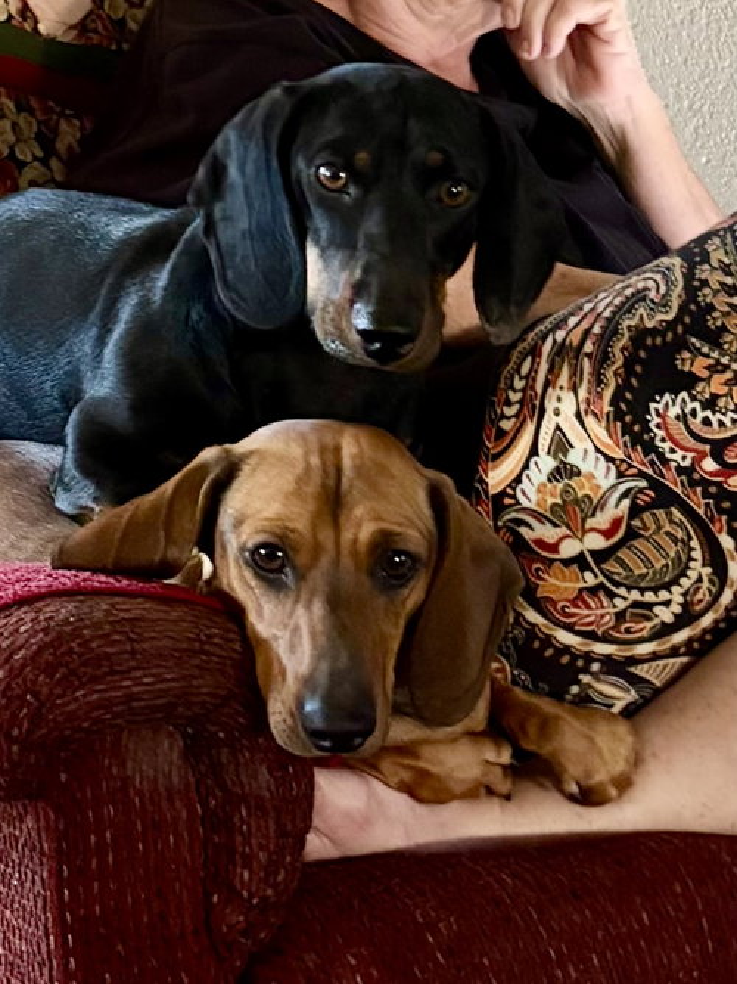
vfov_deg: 67.3
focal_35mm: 26
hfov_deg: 53.0
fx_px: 738
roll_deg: +0.3
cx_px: 368
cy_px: 492
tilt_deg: -12.9
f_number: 1.6
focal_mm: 5.96
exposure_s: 1/30
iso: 800
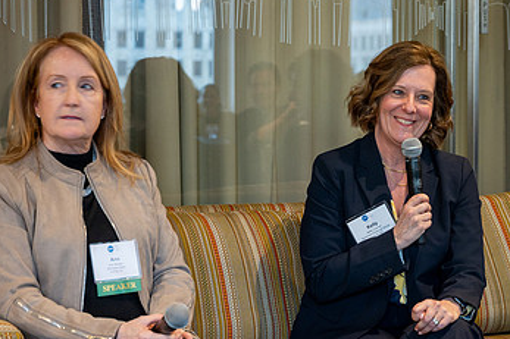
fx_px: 1373
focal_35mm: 97
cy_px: 192
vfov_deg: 14.1
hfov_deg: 20.9
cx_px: 353
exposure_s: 1/50
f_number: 4
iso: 1600
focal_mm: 58
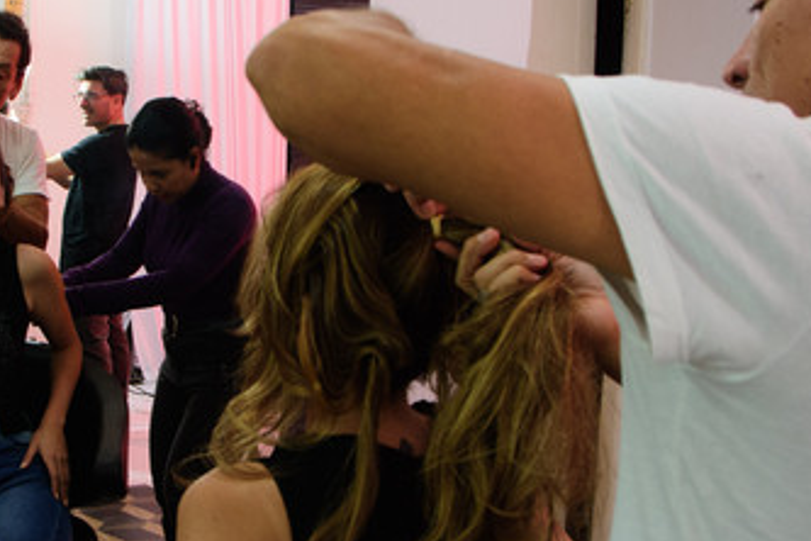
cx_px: 166
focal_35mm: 49
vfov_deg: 27.5
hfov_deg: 38.8
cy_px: 247
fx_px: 1104
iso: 800
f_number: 5
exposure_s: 1/100
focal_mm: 17
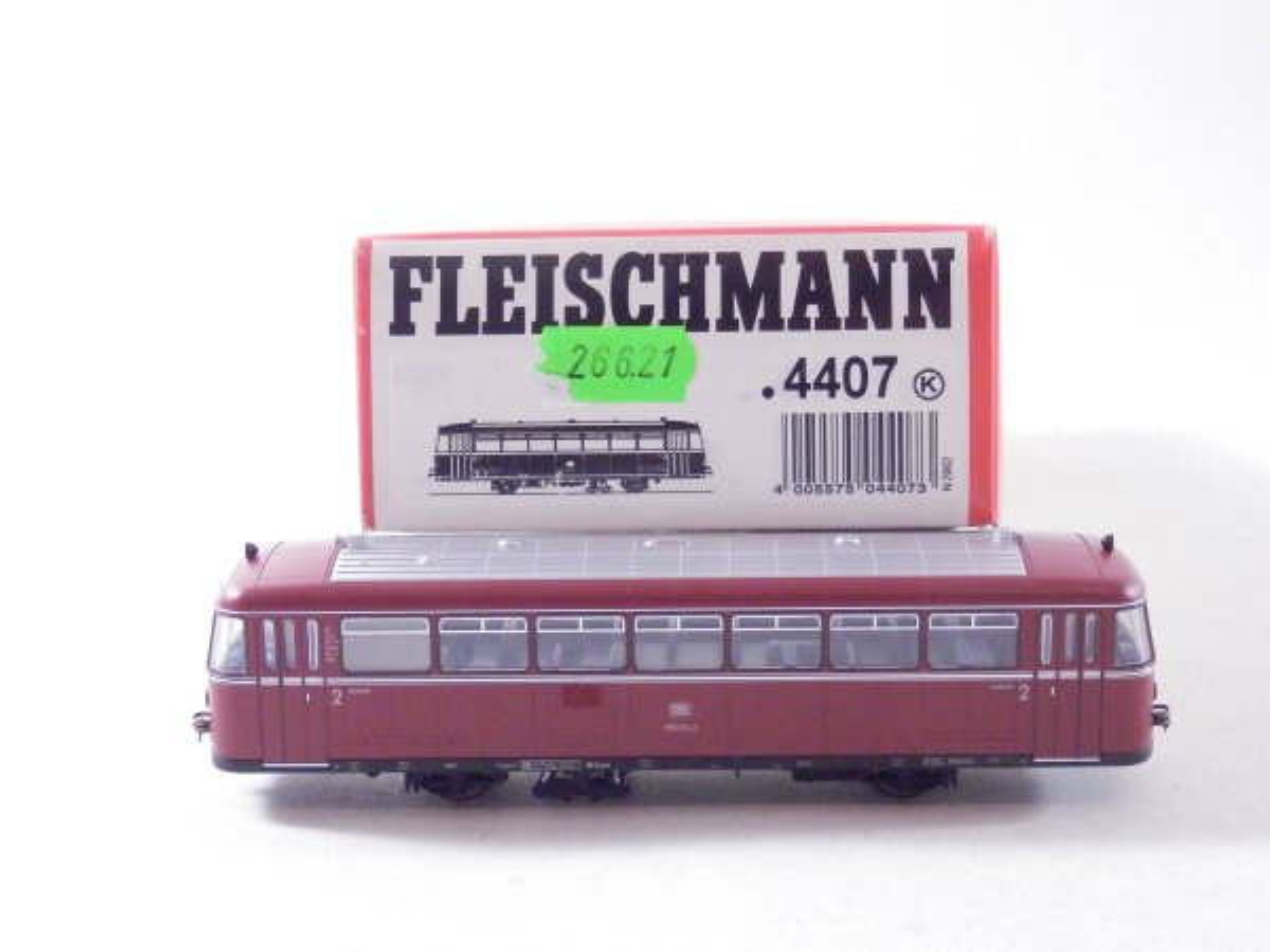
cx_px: 635
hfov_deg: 29.4
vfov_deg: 22.3
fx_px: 2421
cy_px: 476
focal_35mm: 66
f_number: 4.4
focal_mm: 11.9
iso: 2000
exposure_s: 1/160
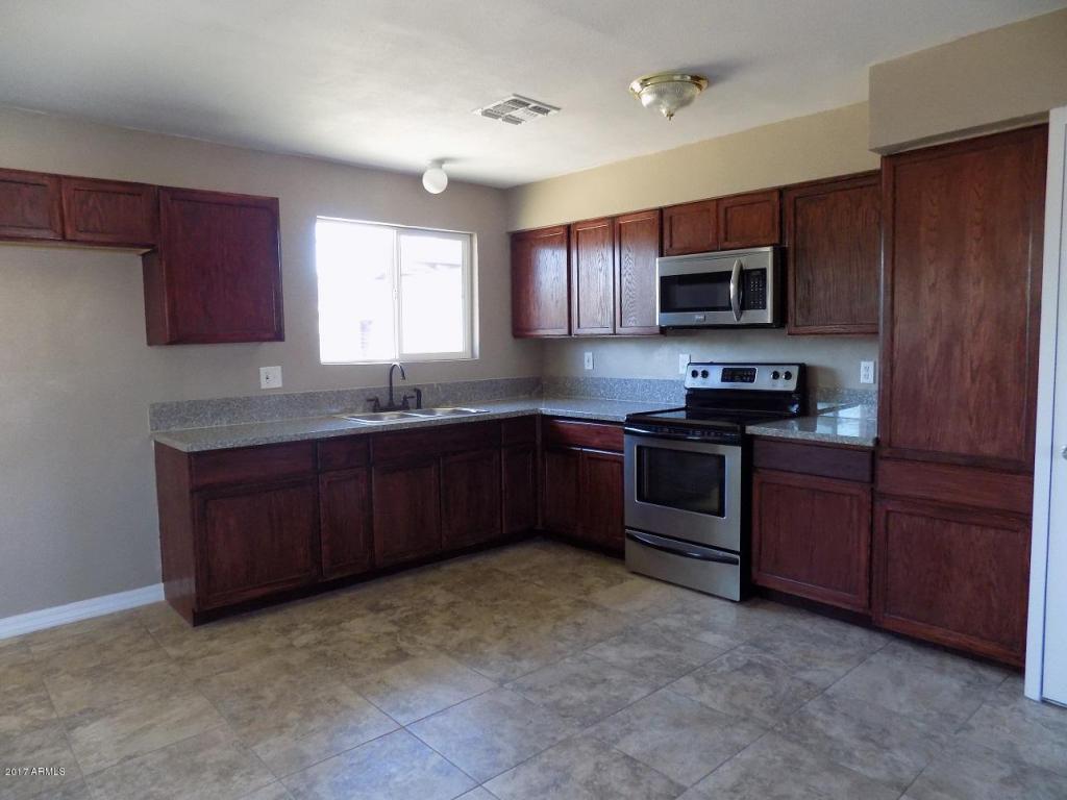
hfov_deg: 73.9
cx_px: 534
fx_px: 709
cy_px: 400
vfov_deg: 58.9
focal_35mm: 23
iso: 320
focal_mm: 4
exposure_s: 1/30
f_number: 3.1
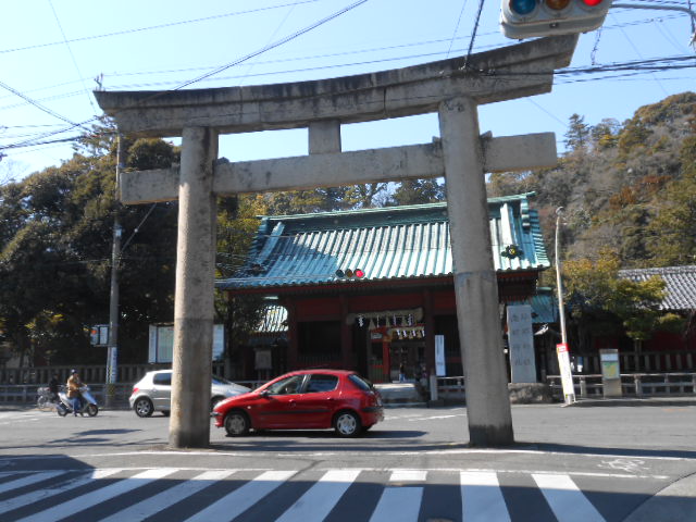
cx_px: 348
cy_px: 261
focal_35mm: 34
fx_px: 684
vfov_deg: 41.8
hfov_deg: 54.0
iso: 80
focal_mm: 6
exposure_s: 1/320
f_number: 3.9
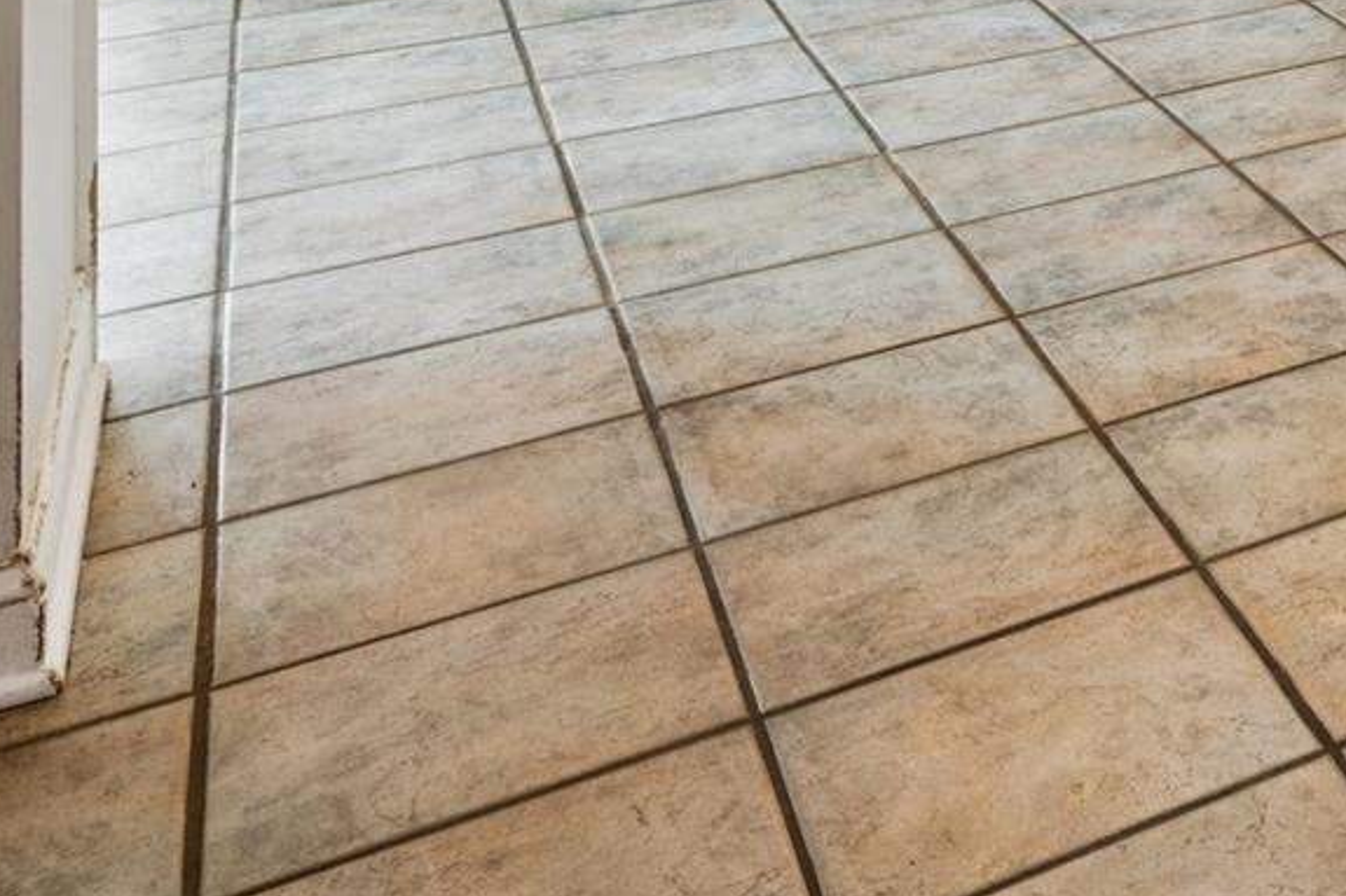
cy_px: -680
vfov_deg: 18.4
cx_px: 2210
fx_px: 2210
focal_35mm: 59
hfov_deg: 23.6
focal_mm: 16.6
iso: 200
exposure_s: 1/3.33
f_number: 13
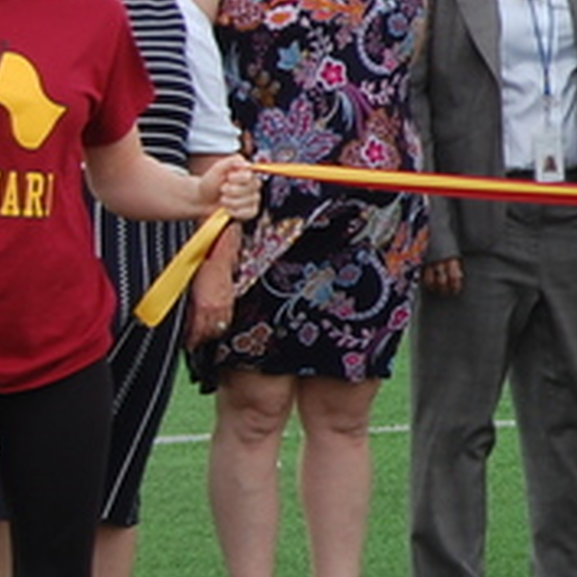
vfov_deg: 5.4
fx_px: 6118
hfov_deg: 5.2
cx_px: 1503
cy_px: -8
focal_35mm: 324
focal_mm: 45
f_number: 8
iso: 200
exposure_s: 1/250
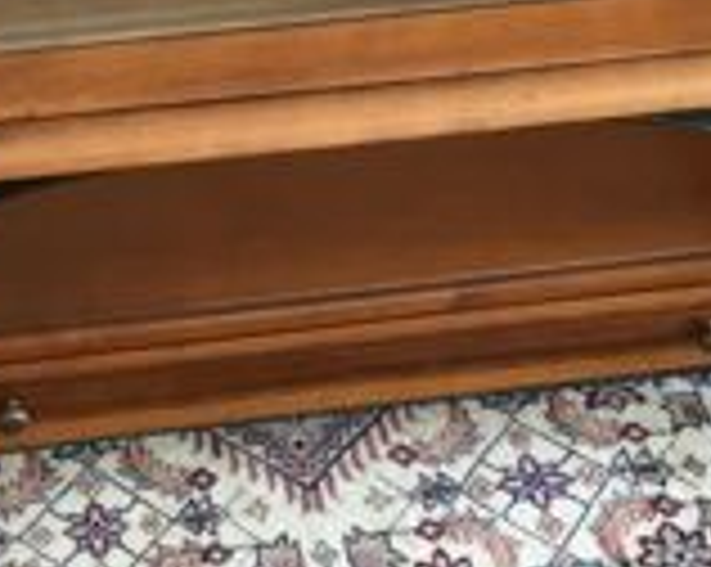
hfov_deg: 20.7
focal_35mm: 92
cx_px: 220
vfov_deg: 16.5
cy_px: 86
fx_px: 1934
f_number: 2.4
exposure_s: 1/33
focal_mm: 3.3
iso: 64
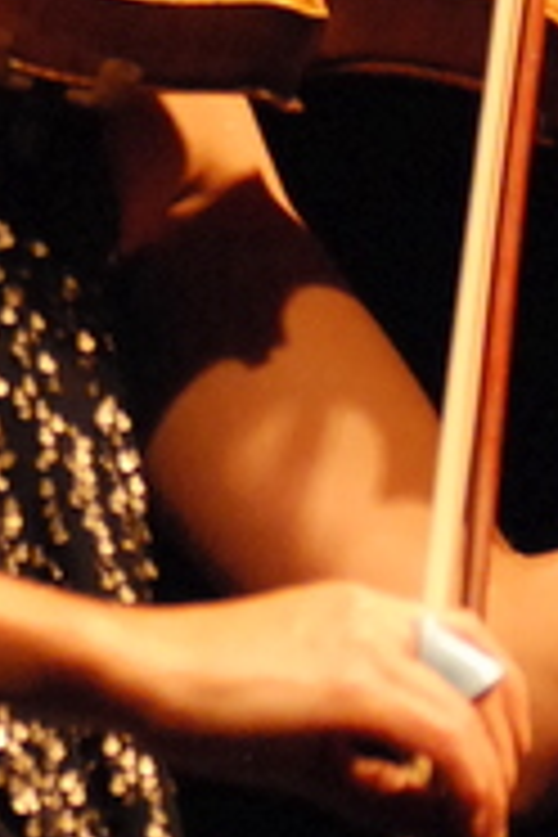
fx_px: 13484
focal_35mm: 580
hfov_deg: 2.4
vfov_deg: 3.6
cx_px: 313
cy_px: 288
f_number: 2.8
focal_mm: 100
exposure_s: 1/125
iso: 1600
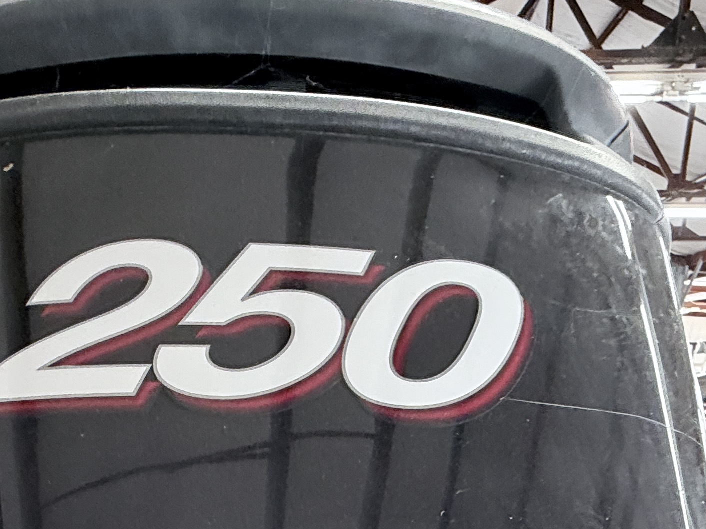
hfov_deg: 46.8
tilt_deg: -23.5
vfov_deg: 28.9
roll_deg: +1.0
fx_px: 816
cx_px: 336
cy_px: 696
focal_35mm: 40
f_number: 2.2
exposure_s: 1/60
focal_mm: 2.22
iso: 320
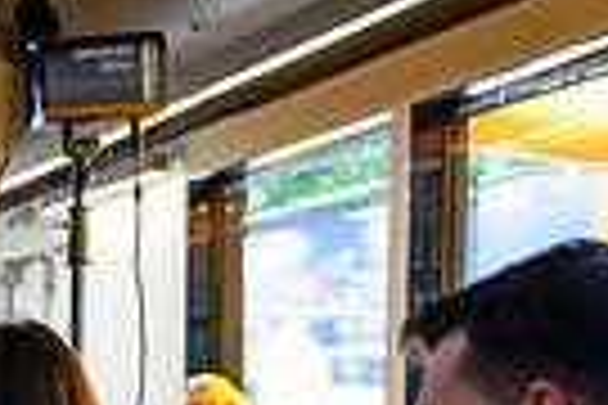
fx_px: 2753
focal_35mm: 163
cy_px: 686
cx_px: -594
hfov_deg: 11.4
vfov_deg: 8.2
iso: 1000
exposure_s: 1/320
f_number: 2.8
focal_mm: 38
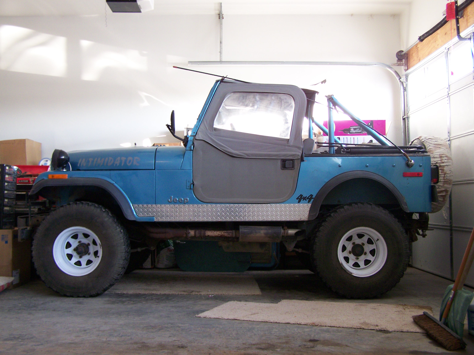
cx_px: 237
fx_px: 520
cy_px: 178
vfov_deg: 37.7
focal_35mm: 38
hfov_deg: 49.0
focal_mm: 6.3
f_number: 2.8
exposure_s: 1/30
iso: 160
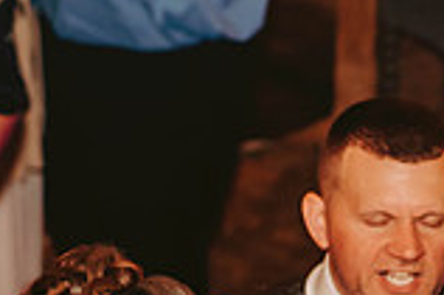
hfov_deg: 7.5
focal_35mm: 275
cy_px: 442
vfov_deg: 4.9
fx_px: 3388
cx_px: 486
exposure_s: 1/160
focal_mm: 75
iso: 1000
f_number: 2.8
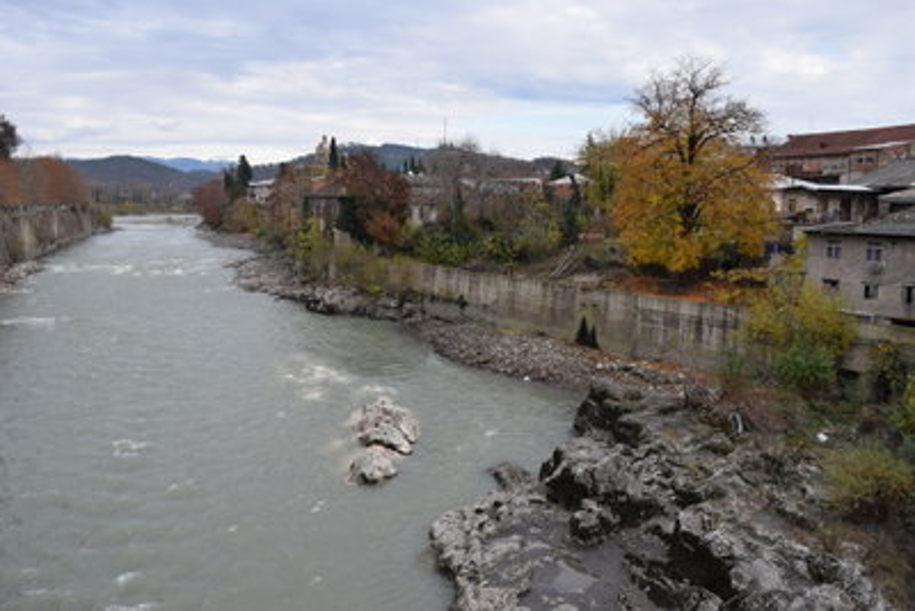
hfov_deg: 59.5
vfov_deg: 41.7
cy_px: 306
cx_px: 458
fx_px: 801
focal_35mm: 32
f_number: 8
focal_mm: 21
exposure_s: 1/250
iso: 220
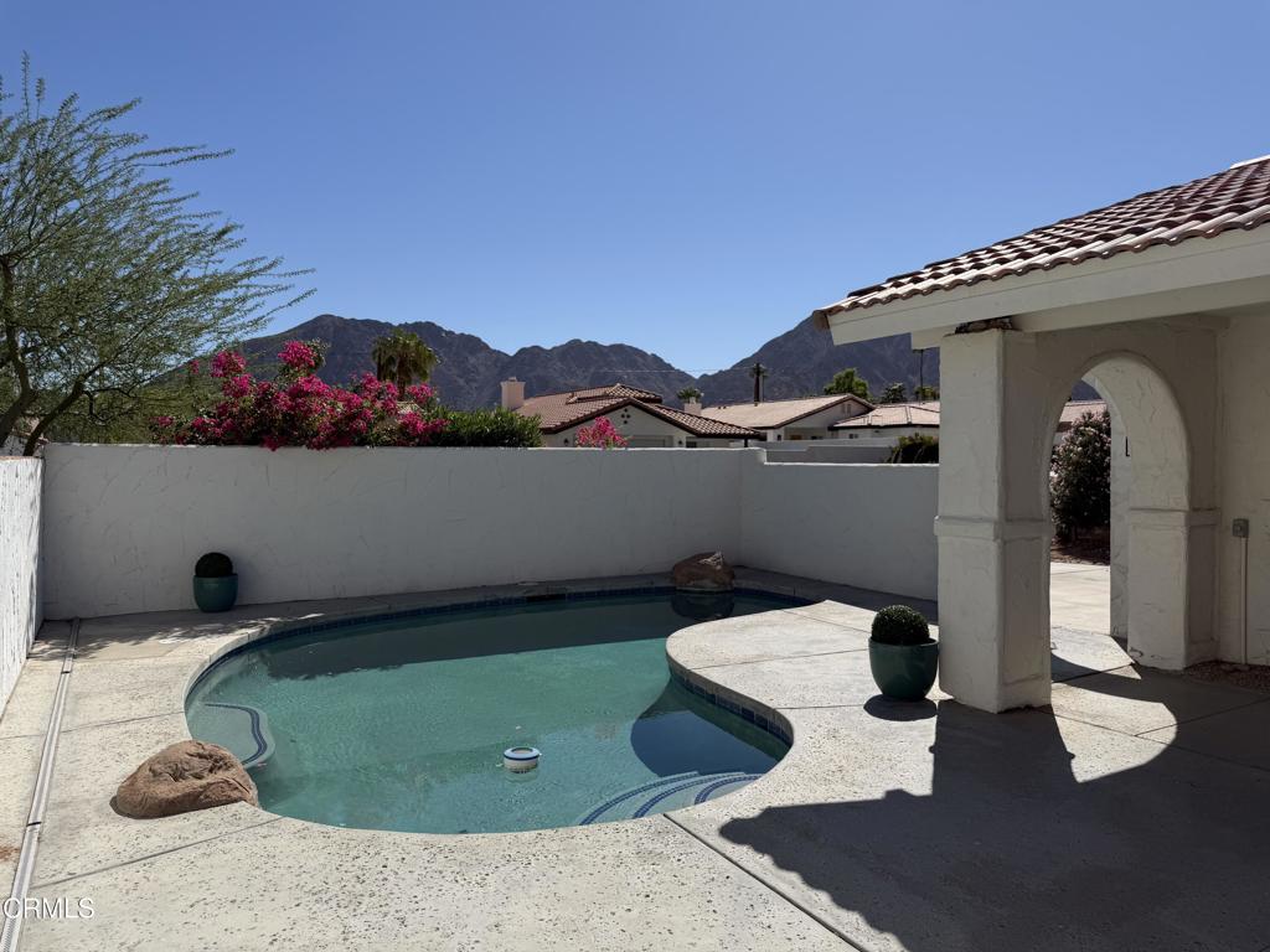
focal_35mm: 24
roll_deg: -0.3
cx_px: 635
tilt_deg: +0.6
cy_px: 476
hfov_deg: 71.6
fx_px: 881
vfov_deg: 56.8
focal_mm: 6.76
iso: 80
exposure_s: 1/9091
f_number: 1.78
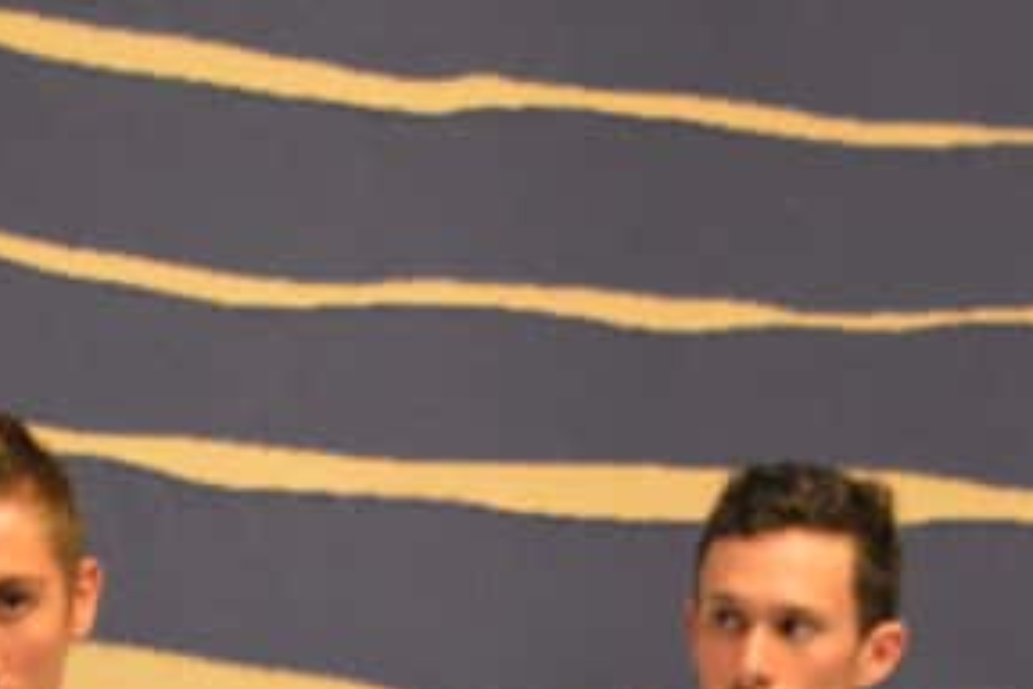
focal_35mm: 339
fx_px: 9719
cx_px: 456
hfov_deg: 6.1
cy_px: 1132
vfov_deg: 4.0
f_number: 5.3
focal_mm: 65
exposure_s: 1/25
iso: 3200
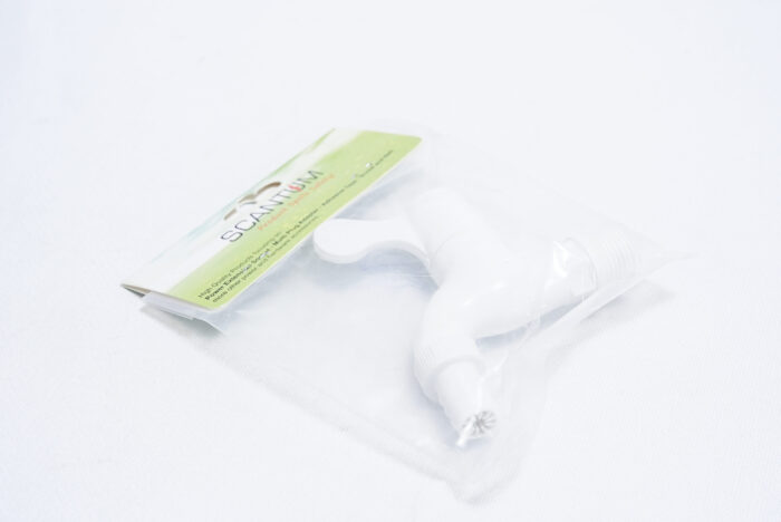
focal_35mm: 70
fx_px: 1520
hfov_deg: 28.8
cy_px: 261
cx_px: 390
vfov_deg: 19.5
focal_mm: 70
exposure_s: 1/200
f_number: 9
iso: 3200
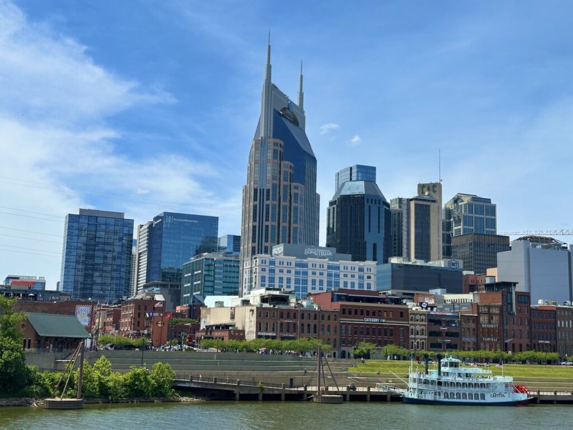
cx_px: 286
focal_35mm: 48
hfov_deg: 39.7
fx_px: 795
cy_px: 215
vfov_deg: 30.3
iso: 64
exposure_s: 1/6211
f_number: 1.78
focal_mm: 6.86
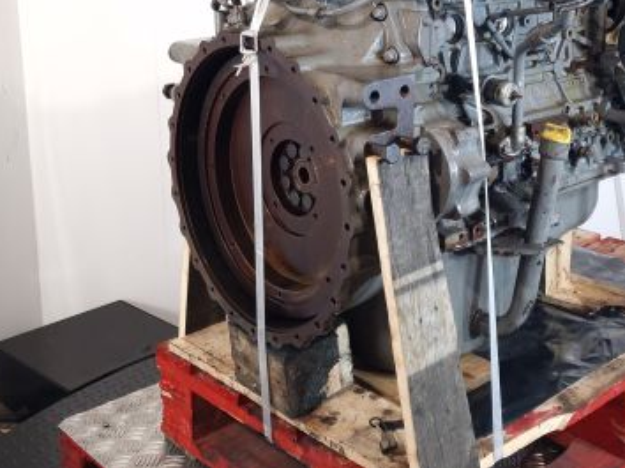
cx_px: 433
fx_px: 704
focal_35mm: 39
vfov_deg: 35.2
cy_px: 72
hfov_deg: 46.9
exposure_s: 1/50
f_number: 1.8
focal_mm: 6.4
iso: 100
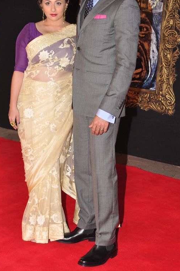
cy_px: 95
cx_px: 83
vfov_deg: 26.2
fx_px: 579
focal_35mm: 77
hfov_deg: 17.7
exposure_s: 1/125
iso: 500
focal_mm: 38
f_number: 5.6
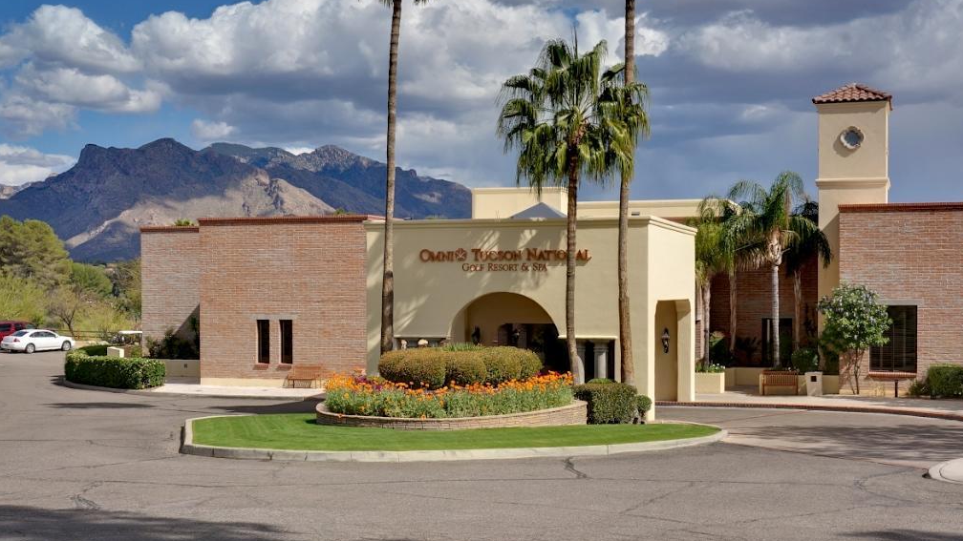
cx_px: 486
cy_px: 313
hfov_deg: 40.6
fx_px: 1302
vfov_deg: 23.5
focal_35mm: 51
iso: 200
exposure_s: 1/250
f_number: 16
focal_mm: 32
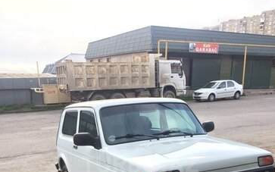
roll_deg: +0.0
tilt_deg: -18.9
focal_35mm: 42
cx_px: 140
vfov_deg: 29.0
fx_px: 315
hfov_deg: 47.2
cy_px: 164
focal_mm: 4.15
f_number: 2.2
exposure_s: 1/733
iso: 32
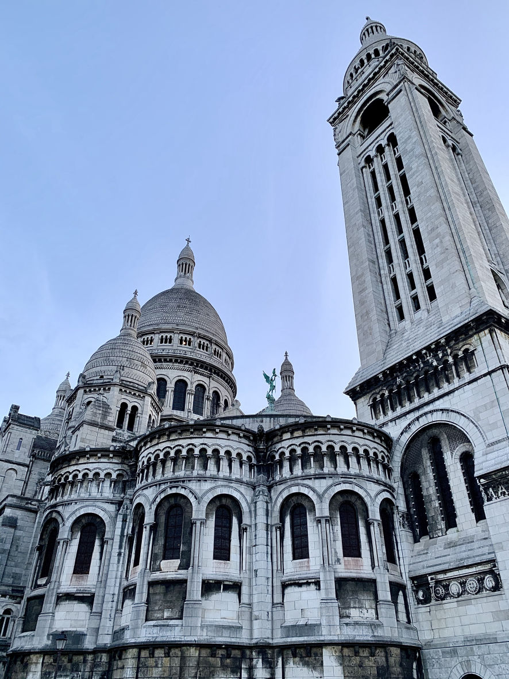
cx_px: 254
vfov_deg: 67.3
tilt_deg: +35.8
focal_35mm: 26
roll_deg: -0.1
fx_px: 510
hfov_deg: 53.1
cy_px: 340
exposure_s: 1/121
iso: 80
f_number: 1.8
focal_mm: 4.25
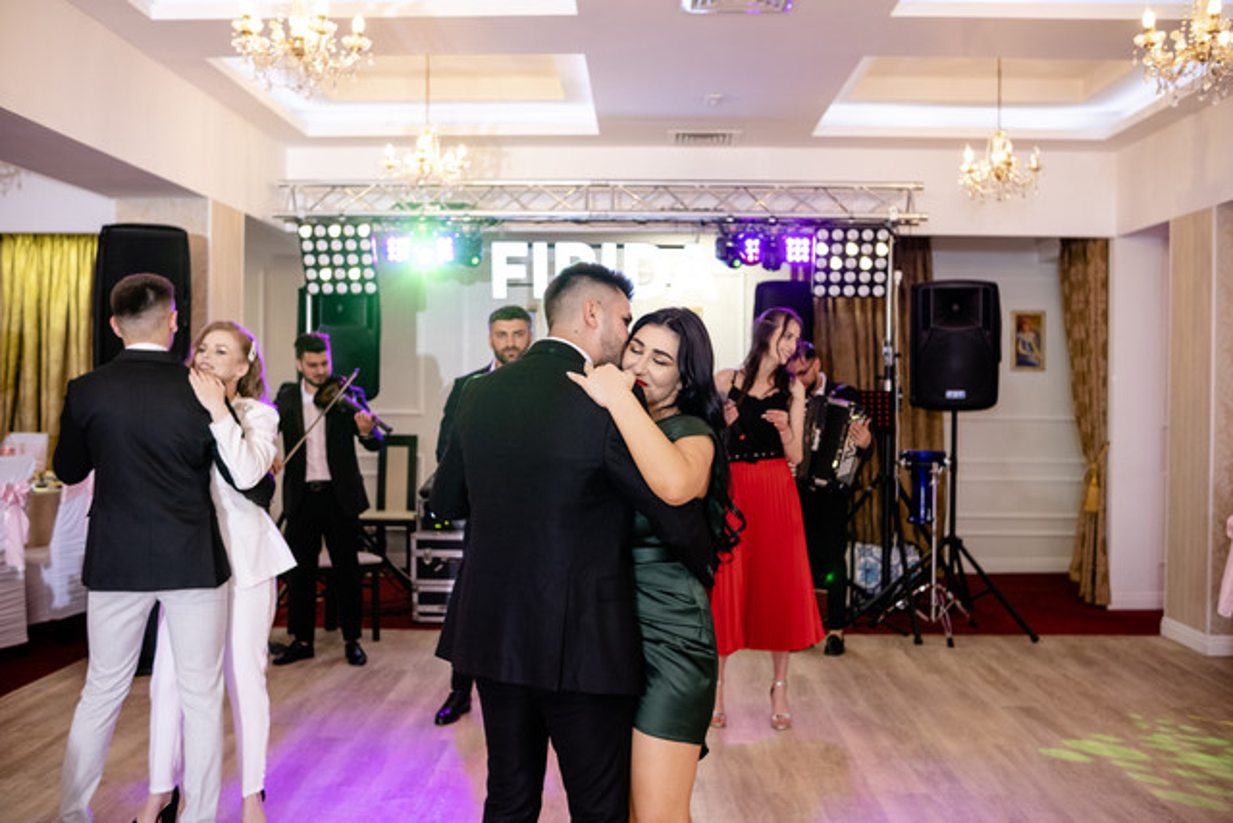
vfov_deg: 37.9
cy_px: 412
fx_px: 1199
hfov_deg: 54.4
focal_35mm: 35
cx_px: 616
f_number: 2.5
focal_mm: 23
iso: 800
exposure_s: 1/200
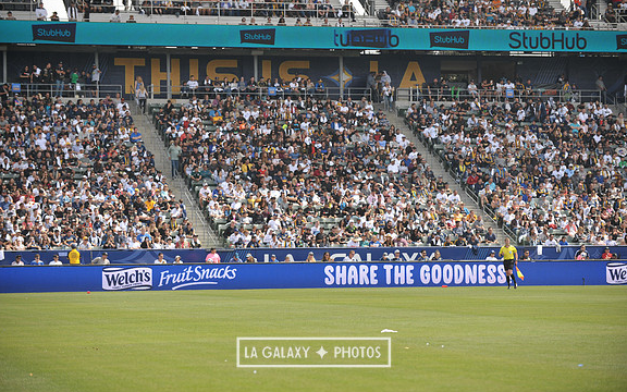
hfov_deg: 17.0
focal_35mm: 123
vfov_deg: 10.7
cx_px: 314
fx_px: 2102
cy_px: 188
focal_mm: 120
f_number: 3.5
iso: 320
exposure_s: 1/2500
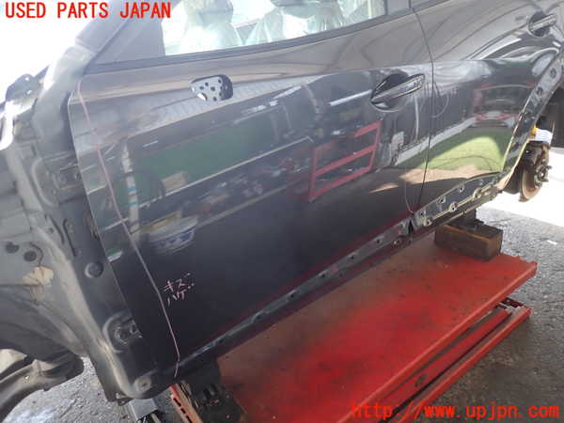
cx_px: 282
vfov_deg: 54.9
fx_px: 407
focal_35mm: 25
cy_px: 212
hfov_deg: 69.4
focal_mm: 4.5
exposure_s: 1/60
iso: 125
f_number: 2
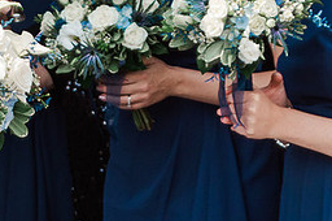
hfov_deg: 5.3
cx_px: -246
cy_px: 123
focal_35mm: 387
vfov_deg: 3.5
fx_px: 3564
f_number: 2.8
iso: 100
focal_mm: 60
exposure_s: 1/2000
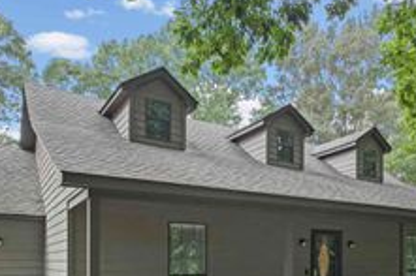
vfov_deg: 36.2
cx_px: 309
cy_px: 253
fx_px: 393
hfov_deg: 53.5
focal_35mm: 34
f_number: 5
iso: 400
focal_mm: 10
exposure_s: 1/13
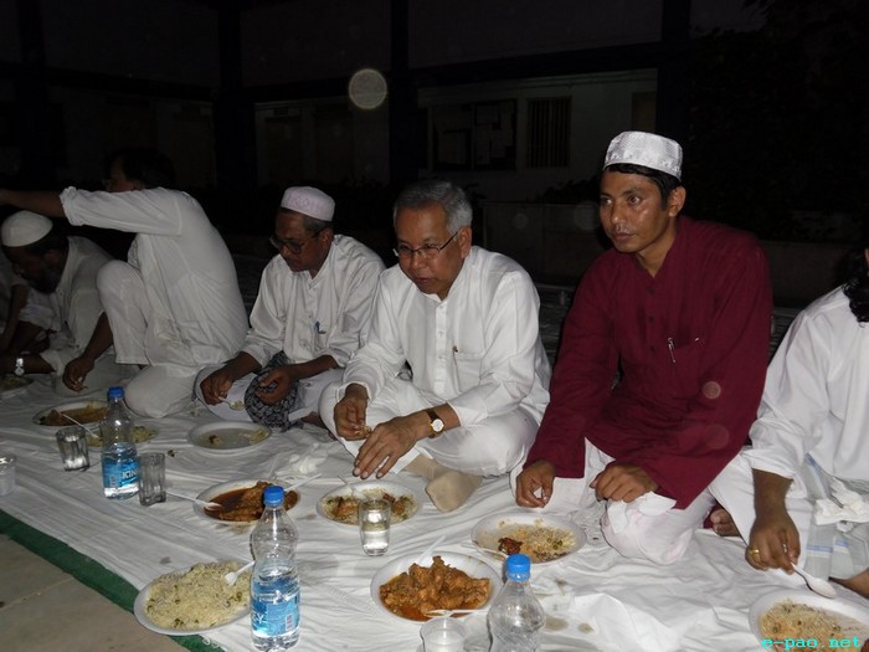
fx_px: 678
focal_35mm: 27
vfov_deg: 51.4
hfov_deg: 65.3
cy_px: 326
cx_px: 434
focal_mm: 4.9
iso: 100
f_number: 3.5
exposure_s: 1/45
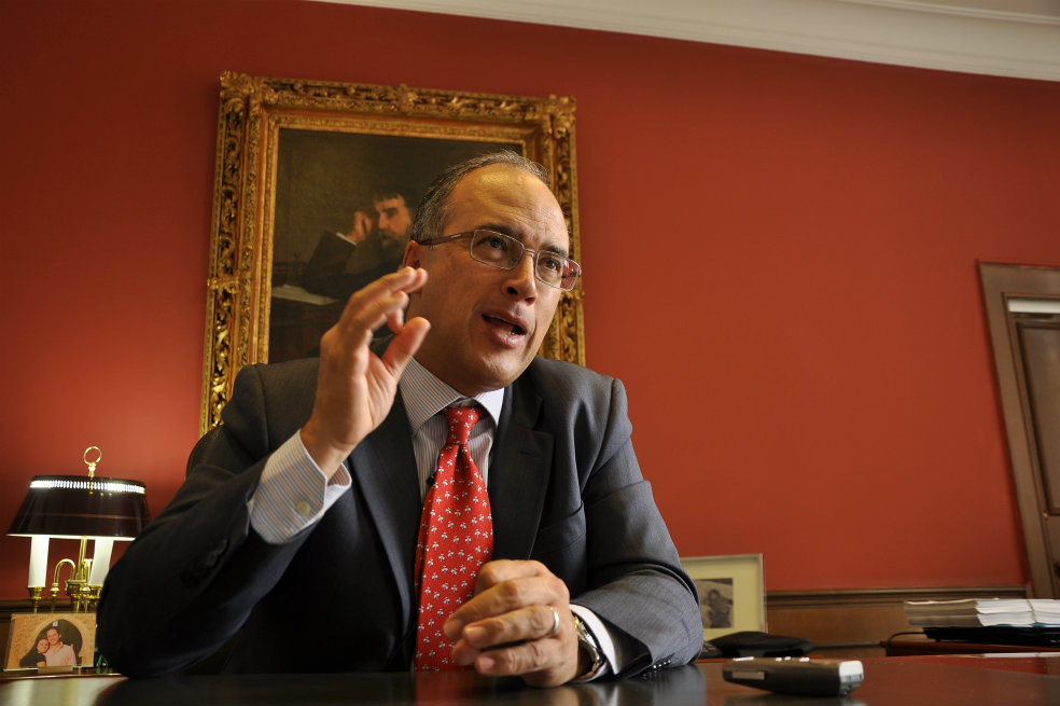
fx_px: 971
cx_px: 530
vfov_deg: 39.9
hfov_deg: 57.2
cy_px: 353
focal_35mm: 33
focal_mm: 22
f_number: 3.8
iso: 250
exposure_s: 1/30
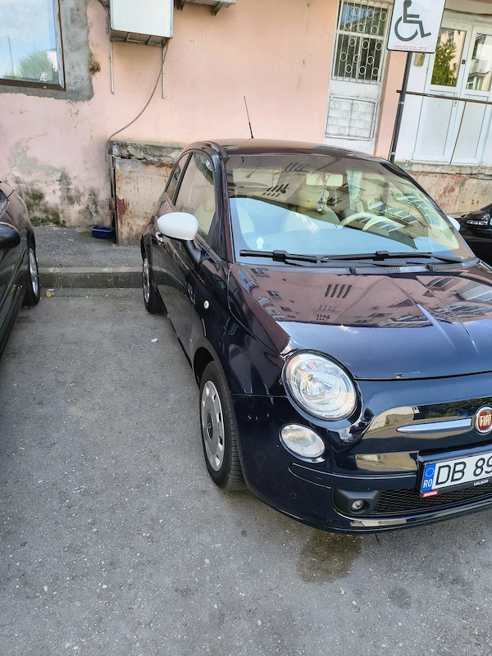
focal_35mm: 23
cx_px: 246
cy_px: 328
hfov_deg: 58.9
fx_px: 436
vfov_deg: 73.9
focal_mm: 5.56
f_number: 1.8
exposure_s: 1/279
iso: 100
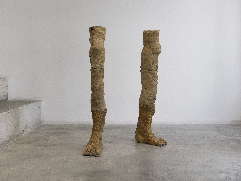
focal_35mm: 44
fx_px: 306
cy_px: 90
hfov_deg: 42.9
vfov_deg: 32.9
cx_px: 120
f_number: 4
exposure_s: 1/125
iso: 200
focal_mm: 22
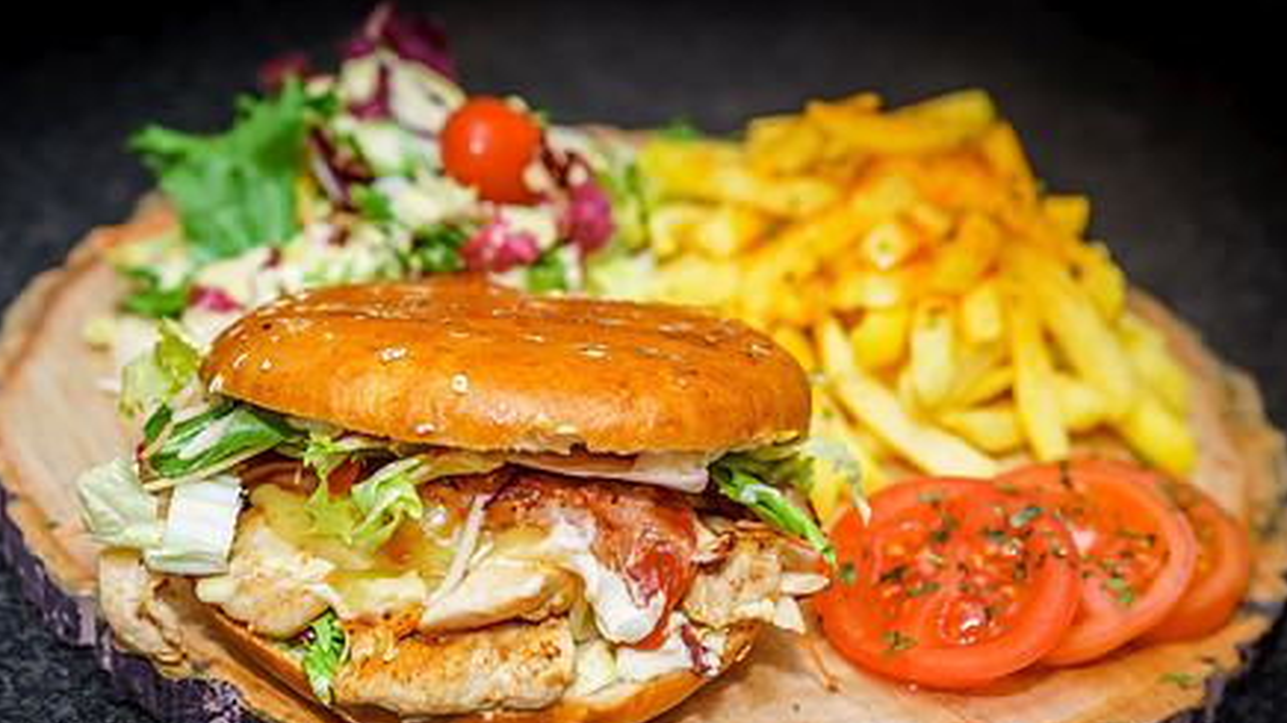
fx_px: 3412
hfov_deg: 21.3
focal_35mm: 100
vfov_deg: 12.1
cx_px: 548
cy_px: 522
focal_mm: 70
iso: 100
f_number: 4
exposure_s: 1/250
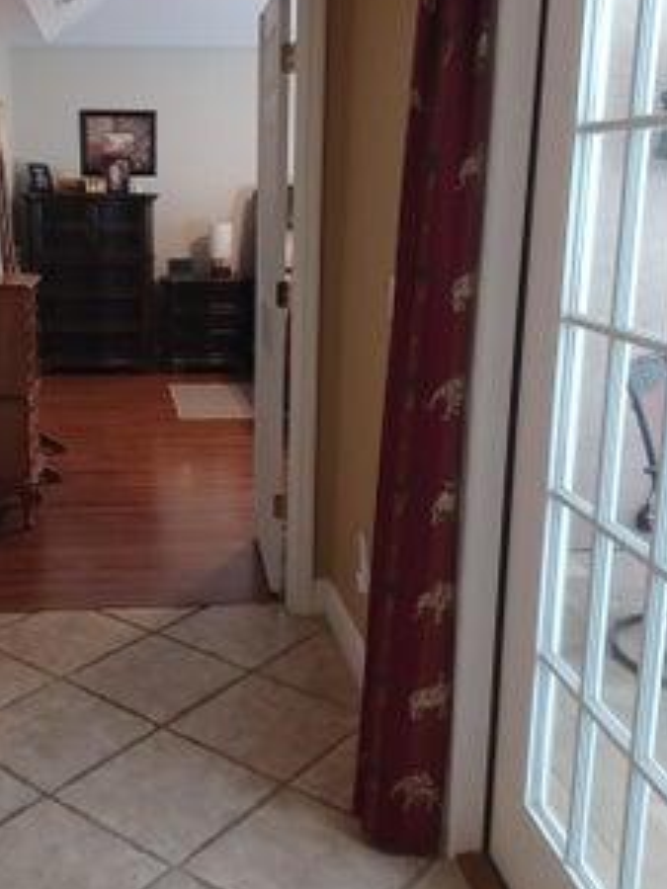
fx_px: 1028
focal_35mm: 40
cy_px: 427
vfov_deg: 46.8
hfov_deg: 35.4
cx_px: 193
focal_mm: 4.6
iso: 400
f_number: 1.8
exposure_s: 1/30
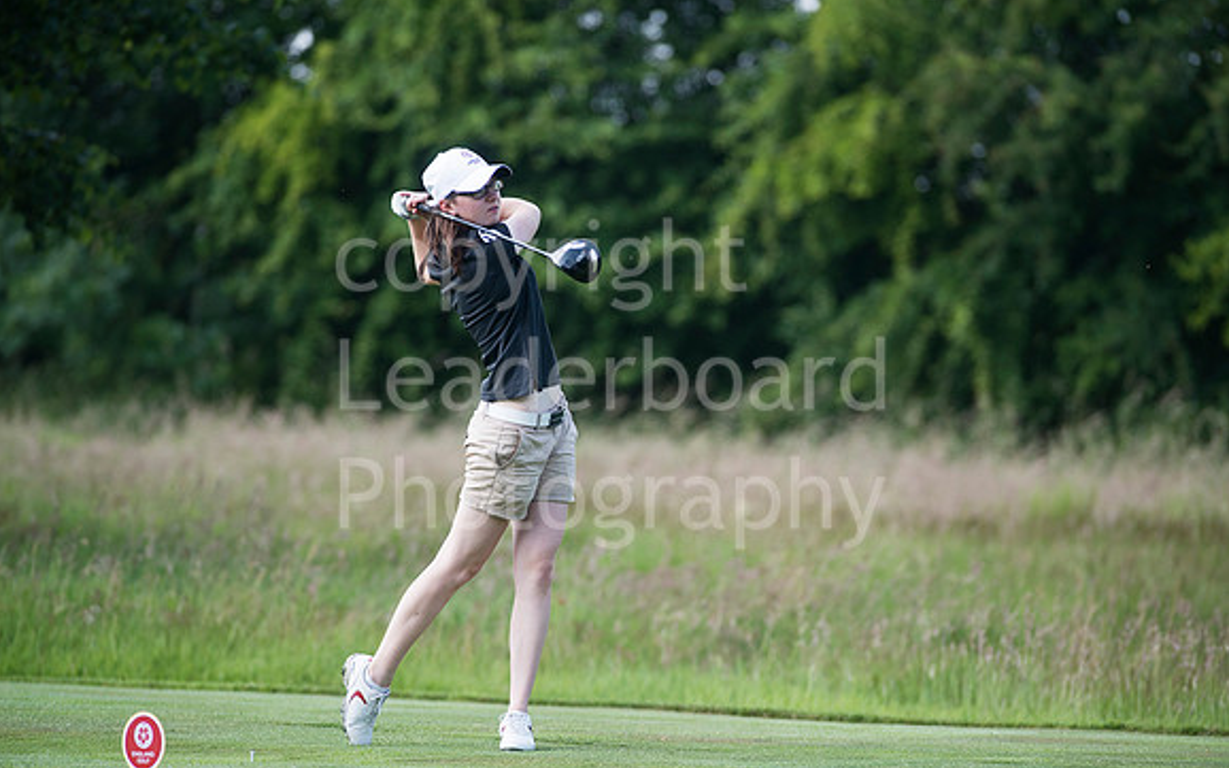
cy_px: 395
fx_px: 10281
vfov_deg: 4.3
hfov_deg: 6.8
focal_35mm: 307
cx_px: 614
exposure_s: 1/1600
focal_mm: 300
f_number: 4.5
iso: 400
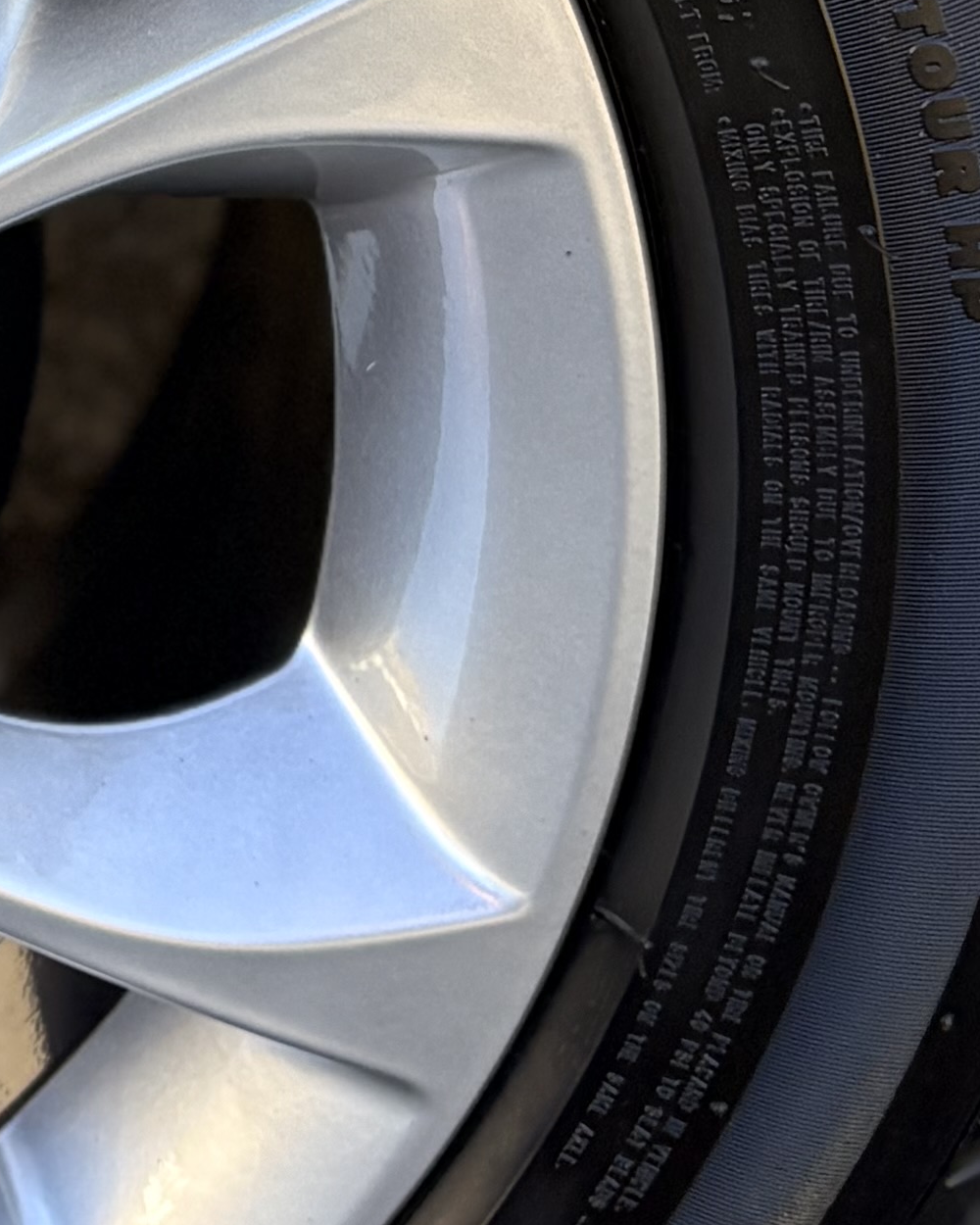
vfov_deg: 16.0
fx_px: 4206
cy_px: -224
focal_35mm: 116
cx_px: -932
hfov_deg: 12.0
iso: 64
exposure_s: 1/310
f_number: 1.6
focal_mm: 5.96
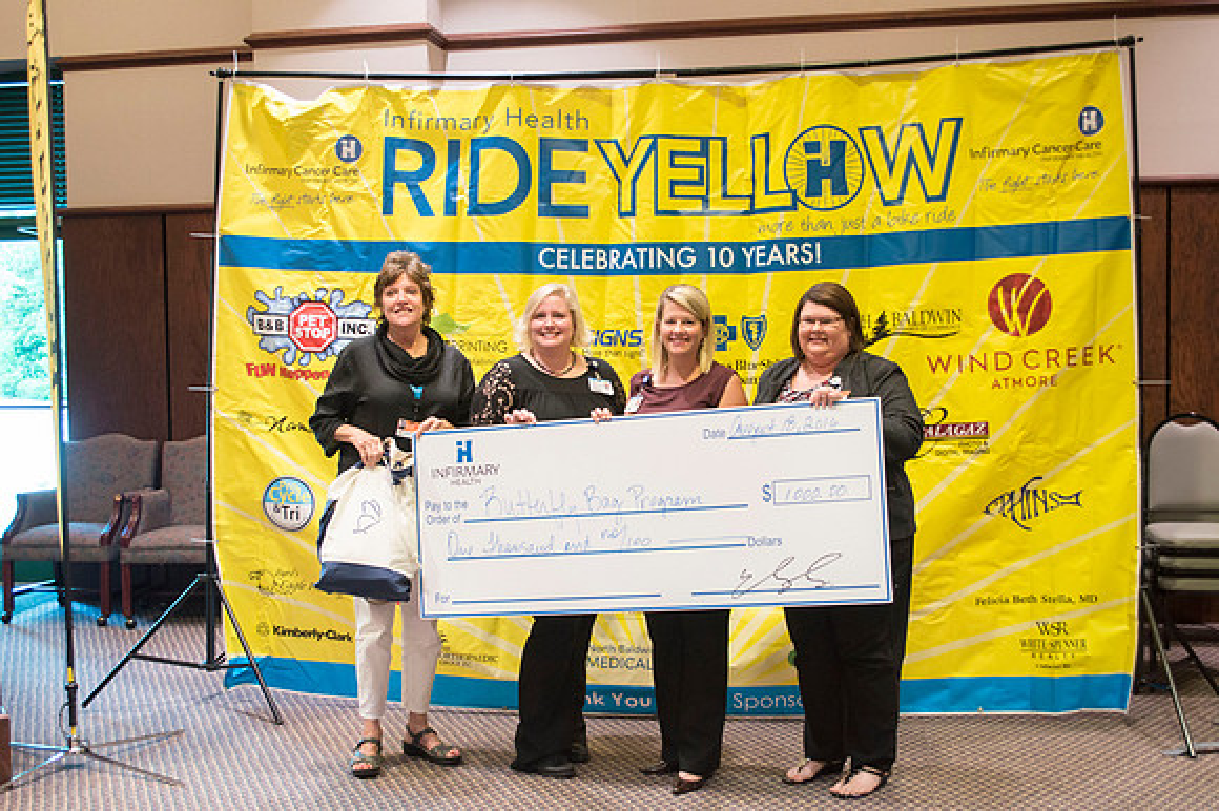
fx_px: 1421
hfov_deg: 46.4
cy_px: 406
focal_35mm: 42
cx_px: 610
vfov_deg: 31.9
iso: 560
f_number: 4.5
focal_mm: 28
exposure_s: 1/15
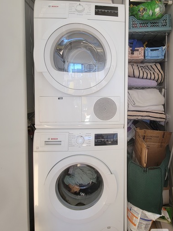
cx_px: 111
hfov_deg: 73.1
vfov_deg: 90.2
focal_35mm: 17
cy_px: 96
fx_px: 113
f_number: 2.2
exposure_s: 1/60
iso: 50
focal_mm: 2.2
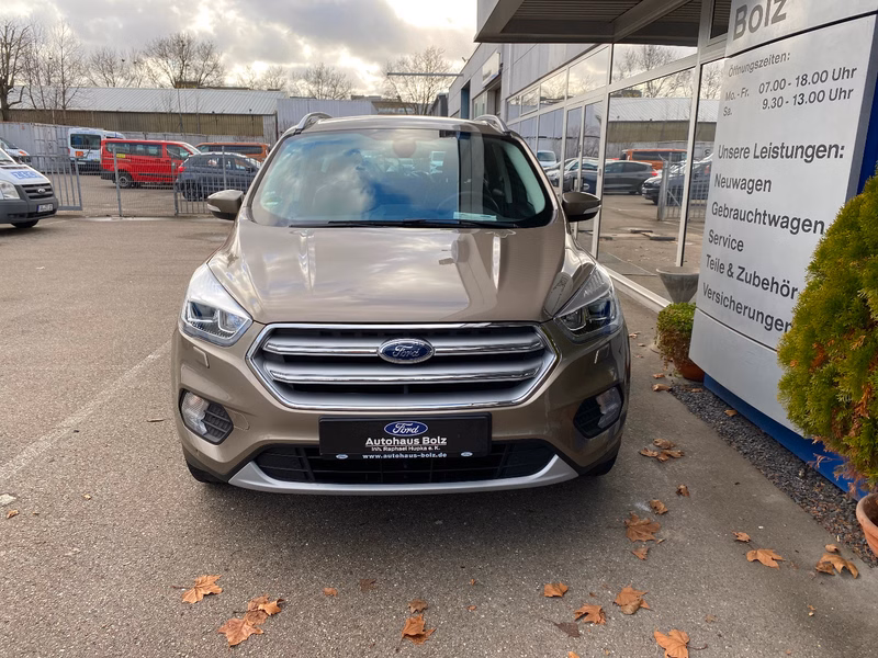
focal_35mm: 26
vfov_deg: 53.1
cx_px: 439
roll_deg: -1.2
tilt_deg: -11.6
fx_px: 659
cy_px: 329
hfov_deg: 67.3
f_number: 1.8
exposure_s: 1/606
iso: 32
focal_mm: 4.25
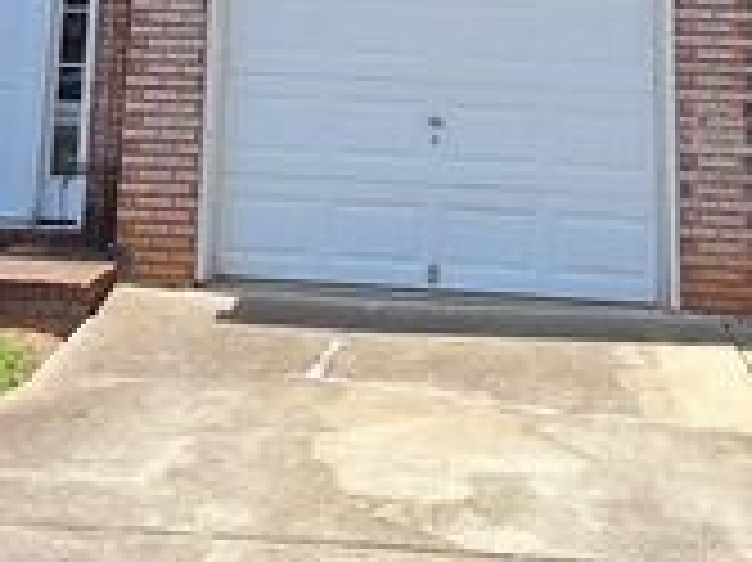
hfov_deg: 28.2
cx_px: 329
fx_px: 1498
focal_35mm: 69
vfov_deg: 19.0
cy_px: -245
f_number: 1.8
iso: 40
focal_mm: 5.54
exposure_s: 1/1582
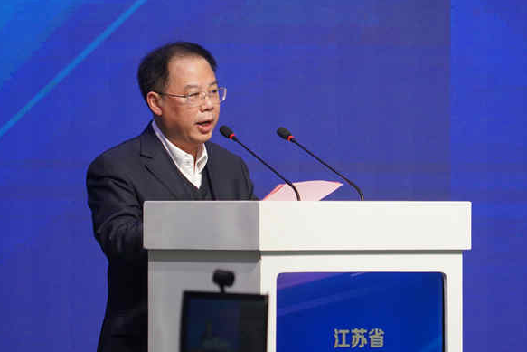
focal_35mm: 247
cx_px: 259
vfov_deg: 5.6
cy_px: 179
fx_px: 3616
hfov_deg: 8.3
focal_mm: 240
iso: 1600
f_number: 6.3
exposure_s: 1/250
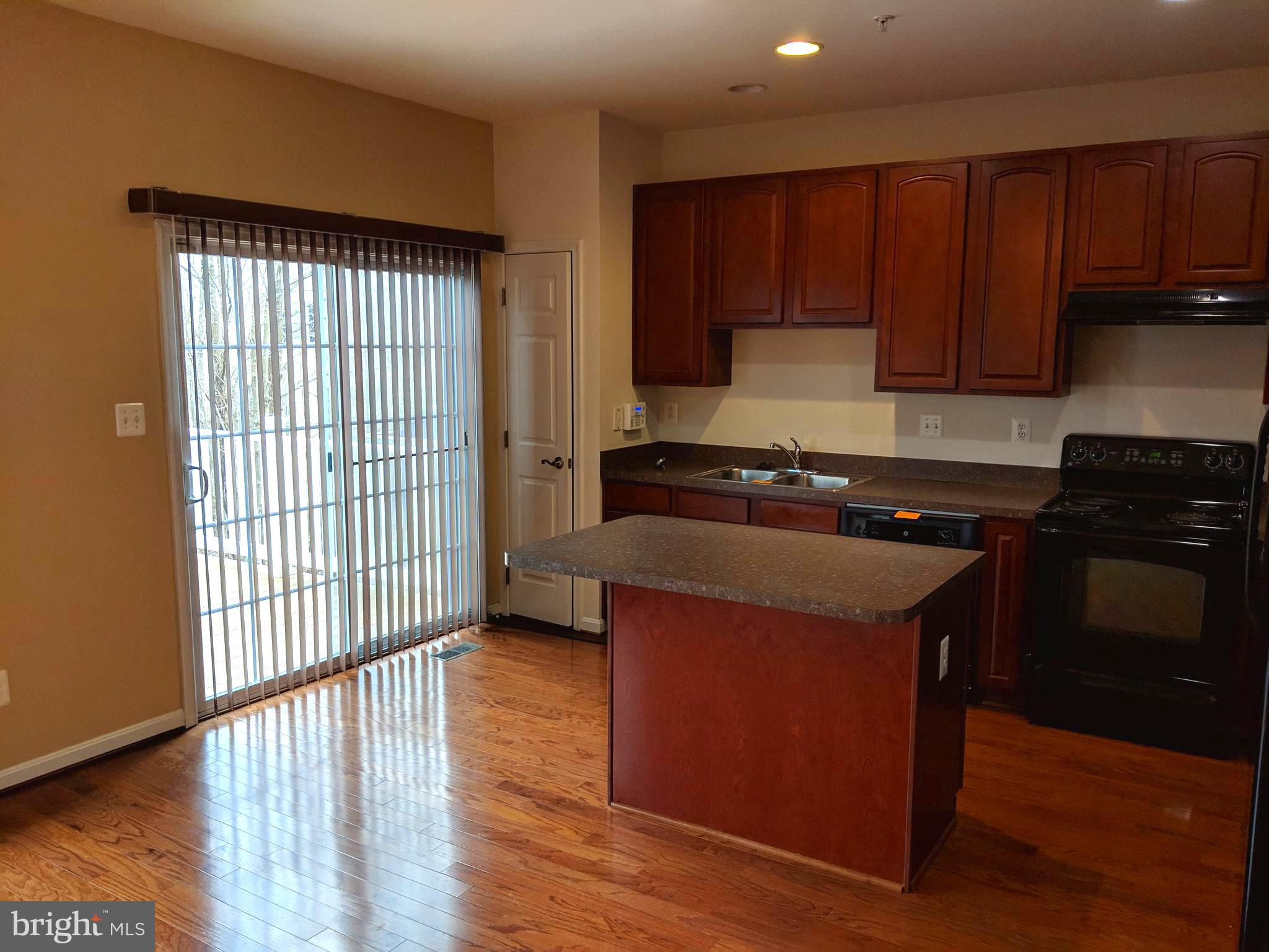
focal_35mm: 27
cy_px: 476
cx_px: 634
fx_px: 990
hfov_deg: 65.3
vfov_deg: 51.4
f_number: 1.8
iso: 50
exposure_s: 1/157
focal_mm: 4.44
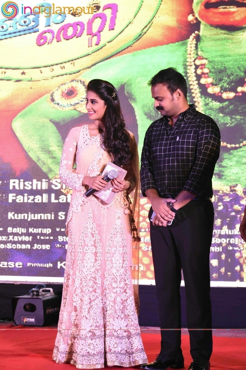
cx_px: 123
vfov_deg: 26.0
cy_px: 185
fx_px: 799
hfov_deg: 17.5
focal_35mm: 78
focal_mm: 52
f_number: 6.3
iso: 3200
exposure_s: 1/200
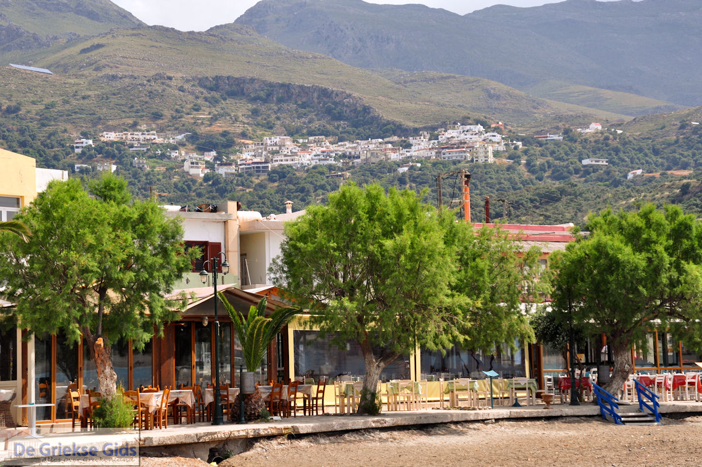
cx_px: 351
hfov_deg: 24.2
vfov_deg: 16.2
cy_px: 234
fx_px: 1636
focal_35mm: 84
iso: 200
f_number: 10
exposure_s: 1/400
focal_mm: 56
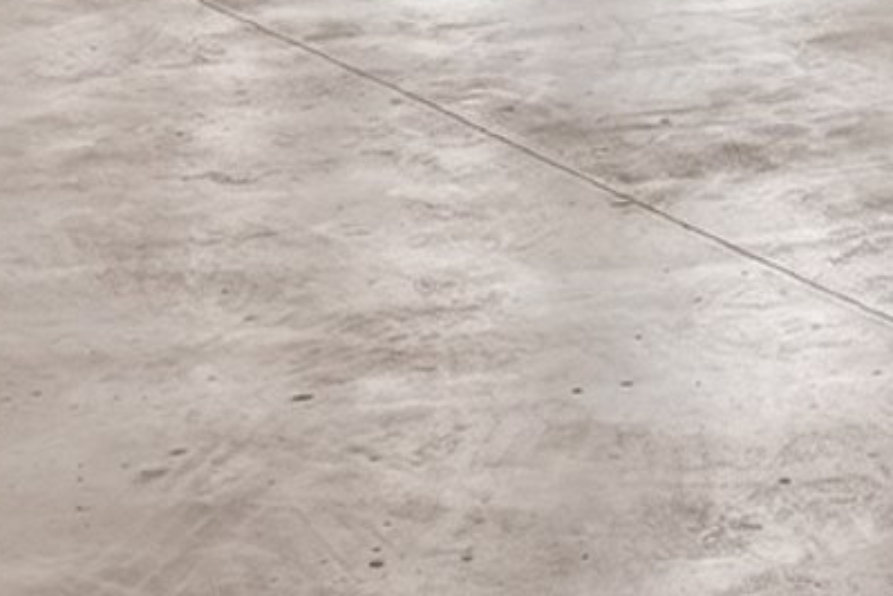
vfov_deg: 9.3
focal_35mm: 141
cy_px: -415
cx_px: 1761
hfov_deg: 12.8
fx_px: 3497
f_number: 8
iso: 400
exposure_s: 1/2.5
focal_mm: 22
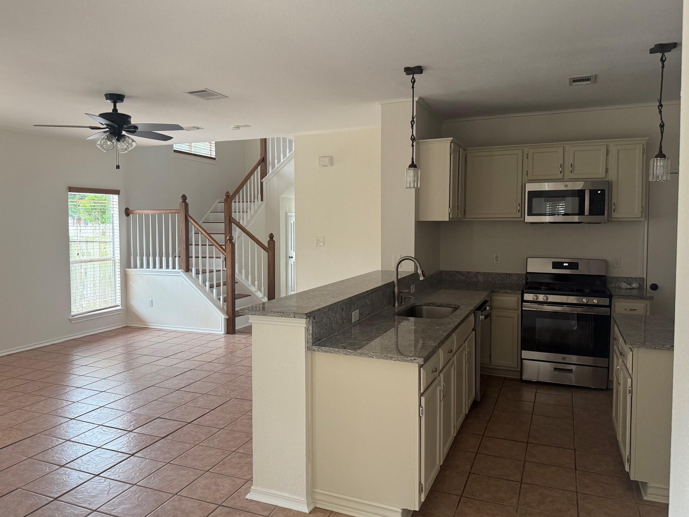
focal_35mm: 26
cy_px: 246
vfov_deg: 53.1
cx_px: 326
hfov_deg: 67.3
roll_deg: -0.2
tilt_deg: -2.9
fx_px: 518
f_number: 1.78
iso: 200
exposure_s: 1/80
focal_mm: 6.76
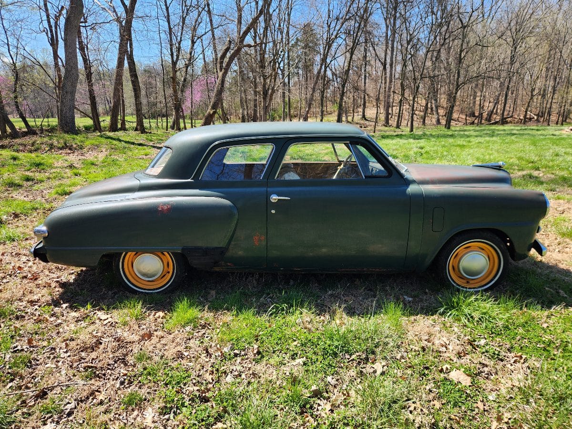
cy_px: 214
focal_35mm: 23
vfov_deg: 58.9
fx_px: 380
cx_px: 286
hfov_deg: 73.9
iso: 20
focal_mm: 5.4
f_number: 1.8
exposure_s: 1/512
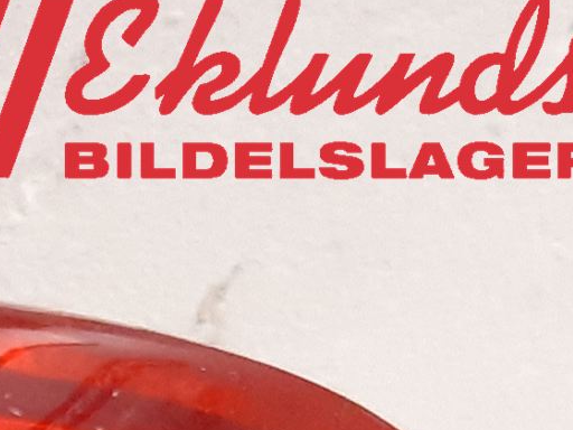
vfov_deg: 12.6
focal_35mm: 104
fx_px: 1722
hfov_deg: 15.4
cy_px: 849
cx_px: -545
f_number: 1.7
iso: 200
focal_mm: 3.93
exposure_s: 1/25
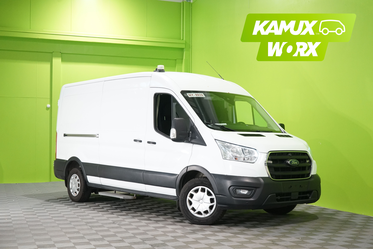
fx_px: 487
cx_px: 186
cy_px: 124
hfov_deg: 41.9
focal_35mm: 47
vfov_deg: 28.6
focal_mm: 47
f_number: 4.5
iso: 2500
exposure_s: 1/125
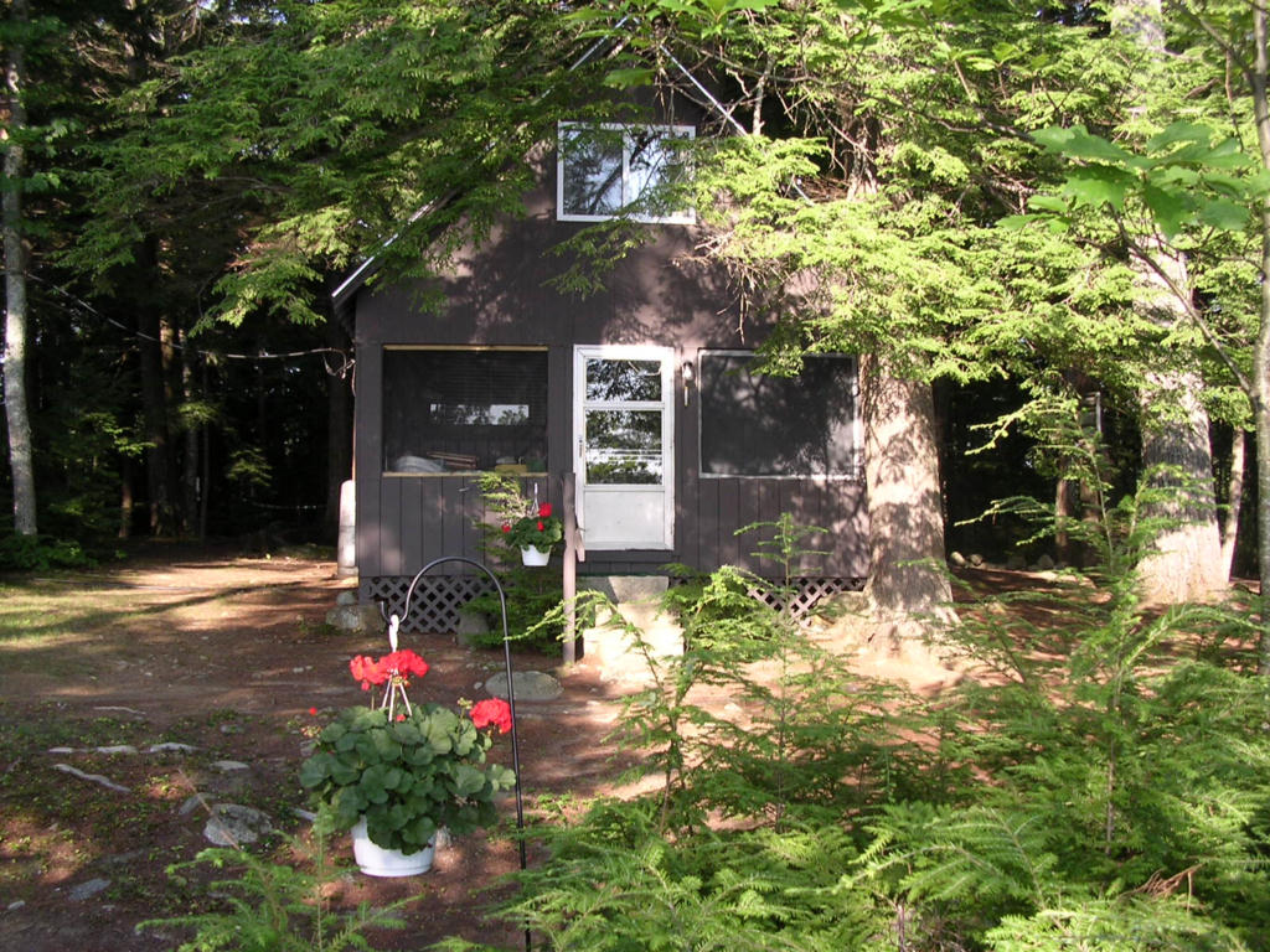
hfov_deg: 49.0
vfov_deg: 37.7
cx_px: 635
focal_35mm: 38
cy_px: 476
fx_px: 1394
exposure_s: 1/152
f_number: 2.8
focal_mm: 5.8
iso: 100
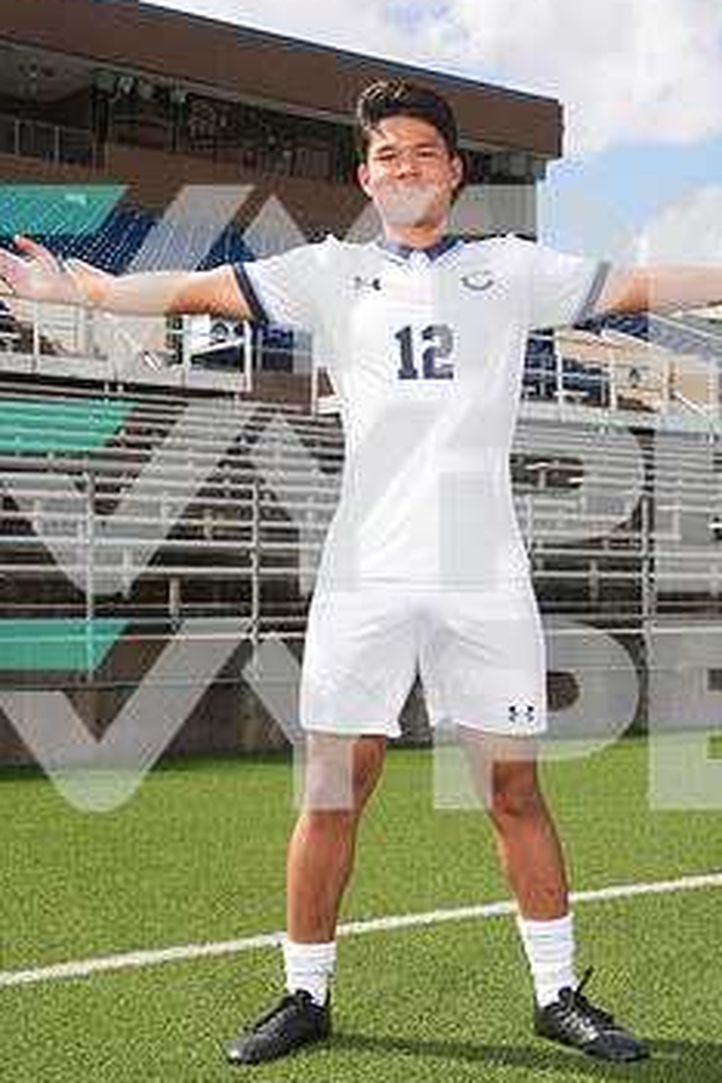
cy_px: 500
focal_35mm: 59
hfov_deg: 23.0
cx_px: 404
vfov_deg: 33.9
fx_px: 1775
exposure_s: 1/200
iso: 100
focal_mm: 46
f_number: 8
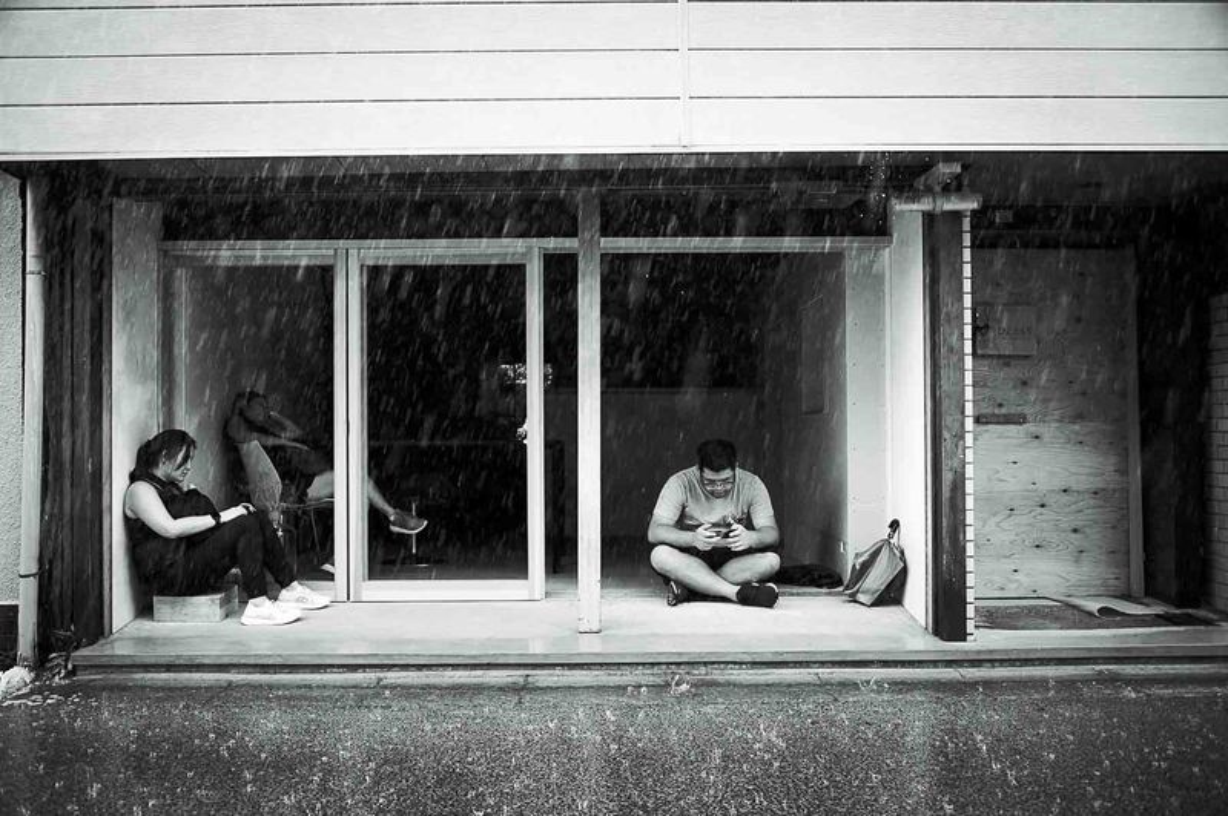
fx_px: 1159
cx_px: 614
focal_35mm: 34
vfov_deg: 38.8
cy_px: 408
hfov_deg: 55.8
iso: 1600
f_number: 3.8
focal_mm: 34
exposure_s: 1/320
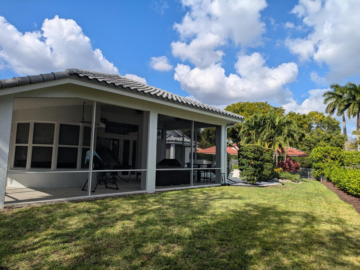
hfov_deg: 69.4
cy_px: 135
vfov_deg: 54.9
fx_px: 260
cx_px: 180
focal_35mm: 25
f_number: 1.89
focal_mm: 5.43
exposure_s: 1/2732
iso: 46
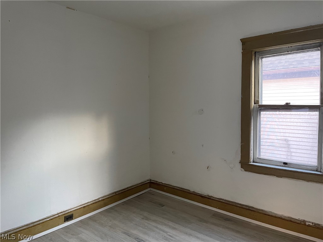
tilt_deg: -1.3
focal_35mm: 26
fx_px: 243
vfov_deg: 53.1
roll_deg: +1.4
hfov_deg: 67.3
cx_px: 162
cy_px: 121
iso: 400
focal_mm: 4.2
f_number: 1.6
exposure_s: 1/60
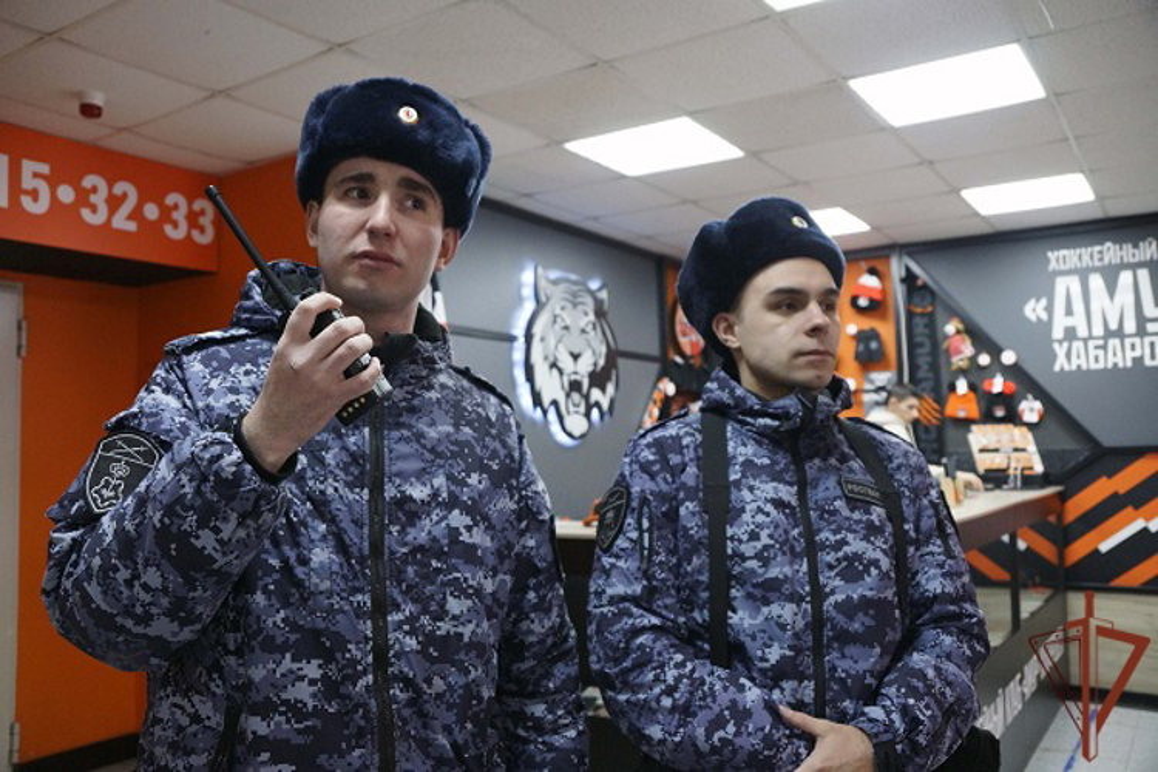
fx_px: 965
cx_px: 579
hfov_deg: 61.9
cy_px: 386
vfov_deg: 43.6
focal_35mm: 30
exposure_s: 1/160
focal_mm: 20
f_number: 4
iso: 1000
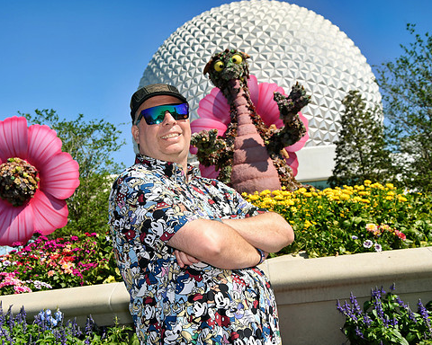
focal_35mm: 59
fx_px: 754
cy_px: 173
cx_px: 185
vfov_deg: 25.8
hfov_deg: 31.9
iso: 100
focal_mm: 35
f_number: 10
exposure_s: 1/250
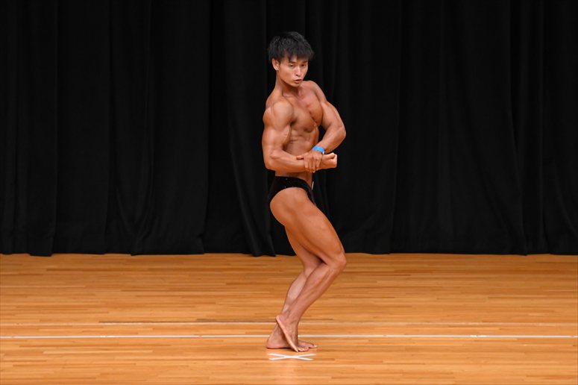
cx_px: 289
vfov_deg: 5.1
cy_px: 192
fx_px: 4333
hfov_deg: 7.6
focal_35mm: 270
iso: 3200
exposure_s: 1/400
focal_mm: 180
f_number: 5.6
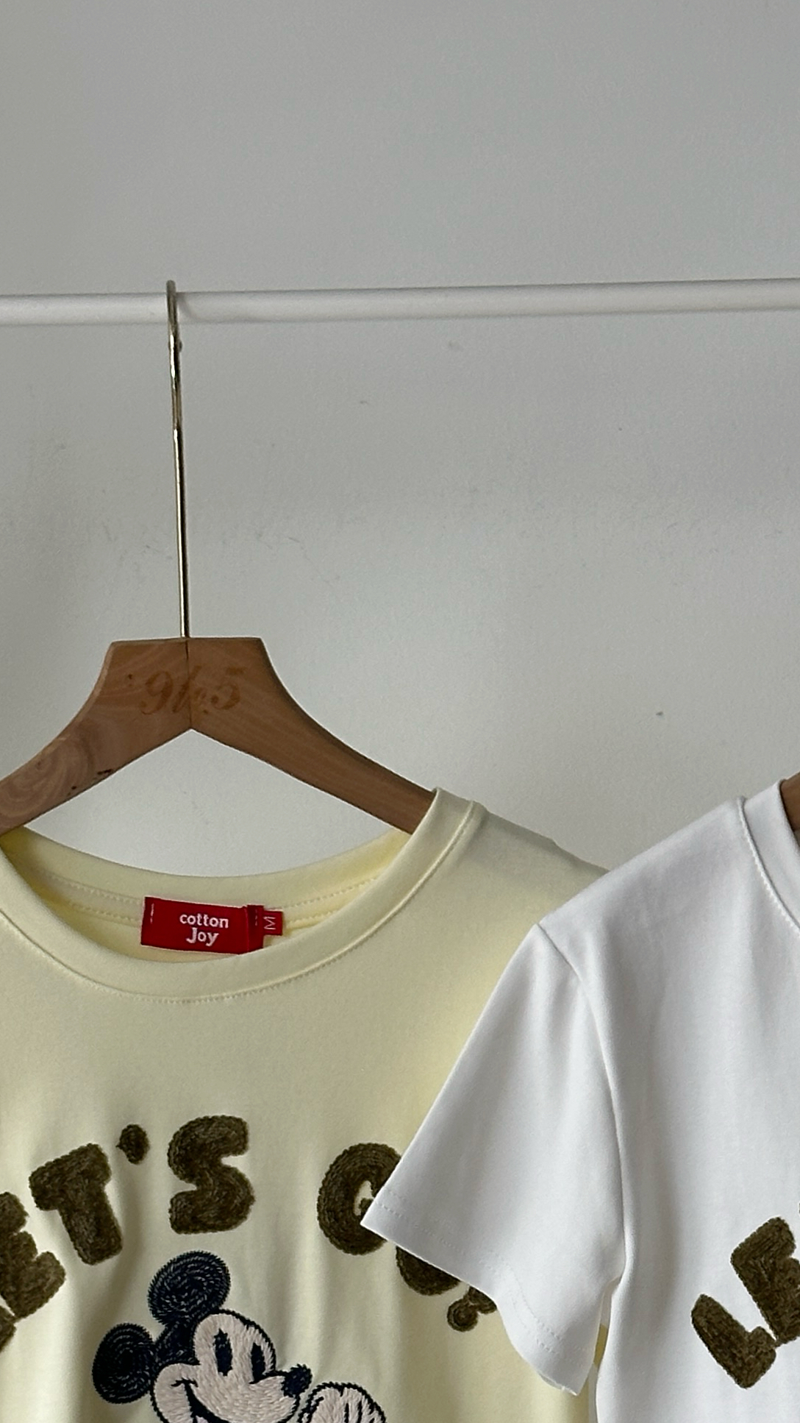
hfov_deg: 11.1
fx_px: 4110
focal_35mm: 109
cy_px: 1311
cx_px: 595
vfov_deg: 19.2
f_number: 1.78
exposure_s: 1/104
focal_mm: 6.86
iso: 80
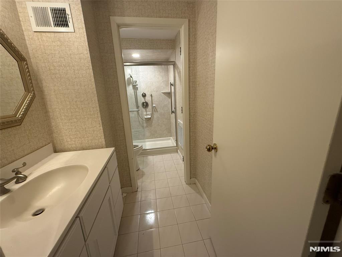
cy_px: 128
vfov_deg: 85.7
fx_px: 138
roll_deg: +3.5
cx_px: 171
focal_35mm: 14
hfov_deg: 102.1
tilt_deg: -13.9
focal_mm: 2.22
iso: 320
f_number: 2.2
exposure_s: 1/120
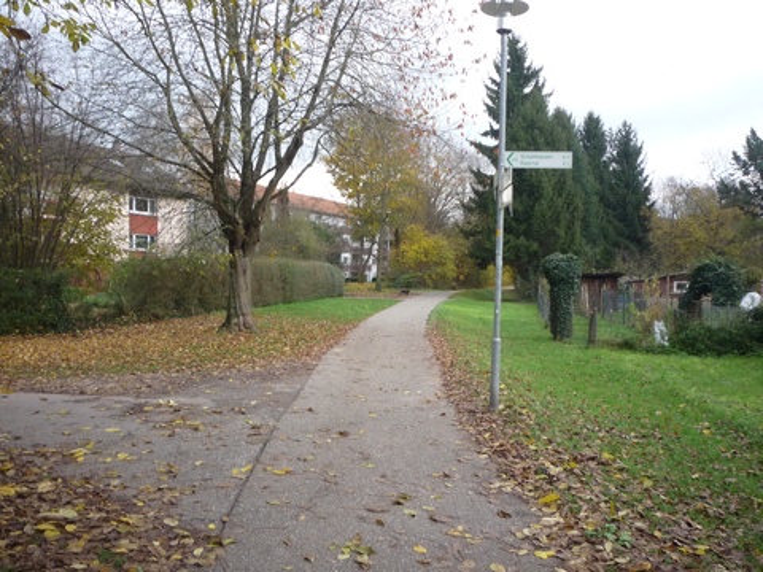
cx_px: 382
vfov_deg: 44.2
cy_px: 286
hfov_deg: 56.8
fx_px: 705
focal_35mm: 32
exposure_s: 1/125
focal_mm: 5.2
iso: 200
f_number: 3.3
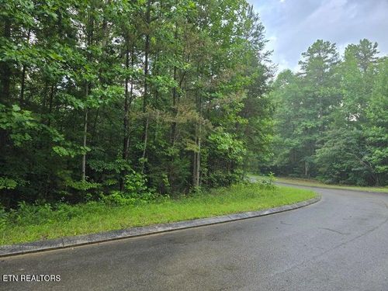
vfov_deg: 58.9
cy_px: 146
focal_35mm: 23
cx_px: 194
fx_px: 258
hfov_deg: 73.9
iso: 80
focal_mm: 6.3
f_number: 1.7
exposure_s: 1/180
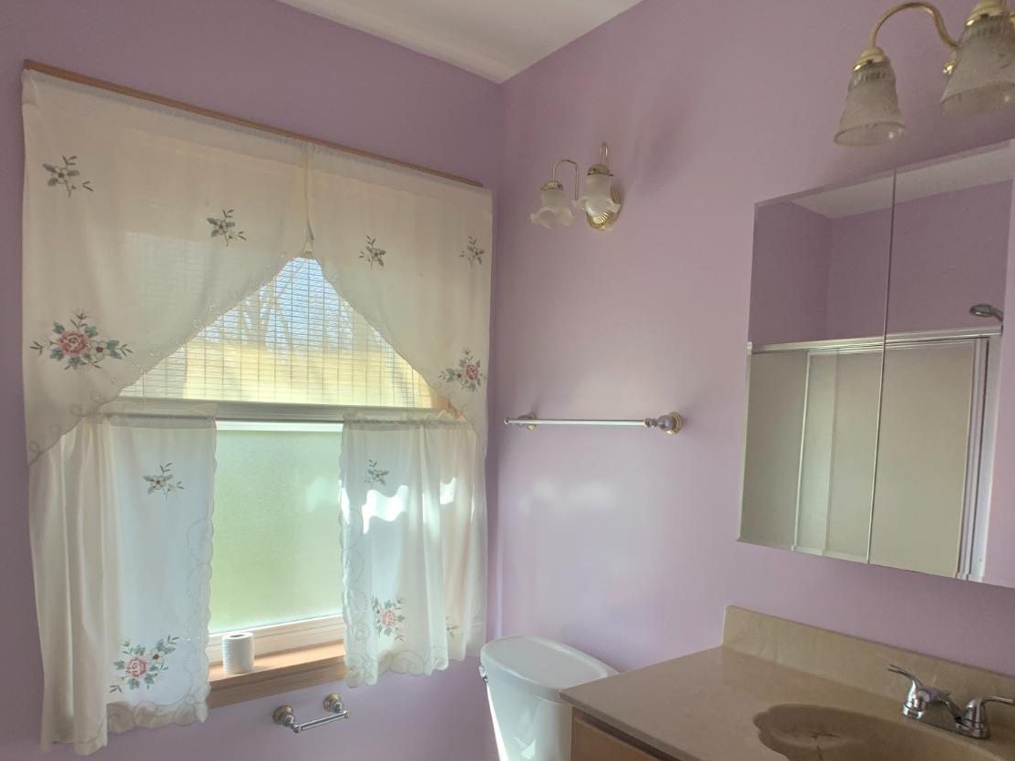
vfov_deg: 40.4
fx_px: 1026
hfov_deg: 52.6
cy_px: 485
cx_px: 531
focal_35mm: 35
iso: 64
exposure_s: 1/121
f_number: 1.8
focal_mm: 4.25
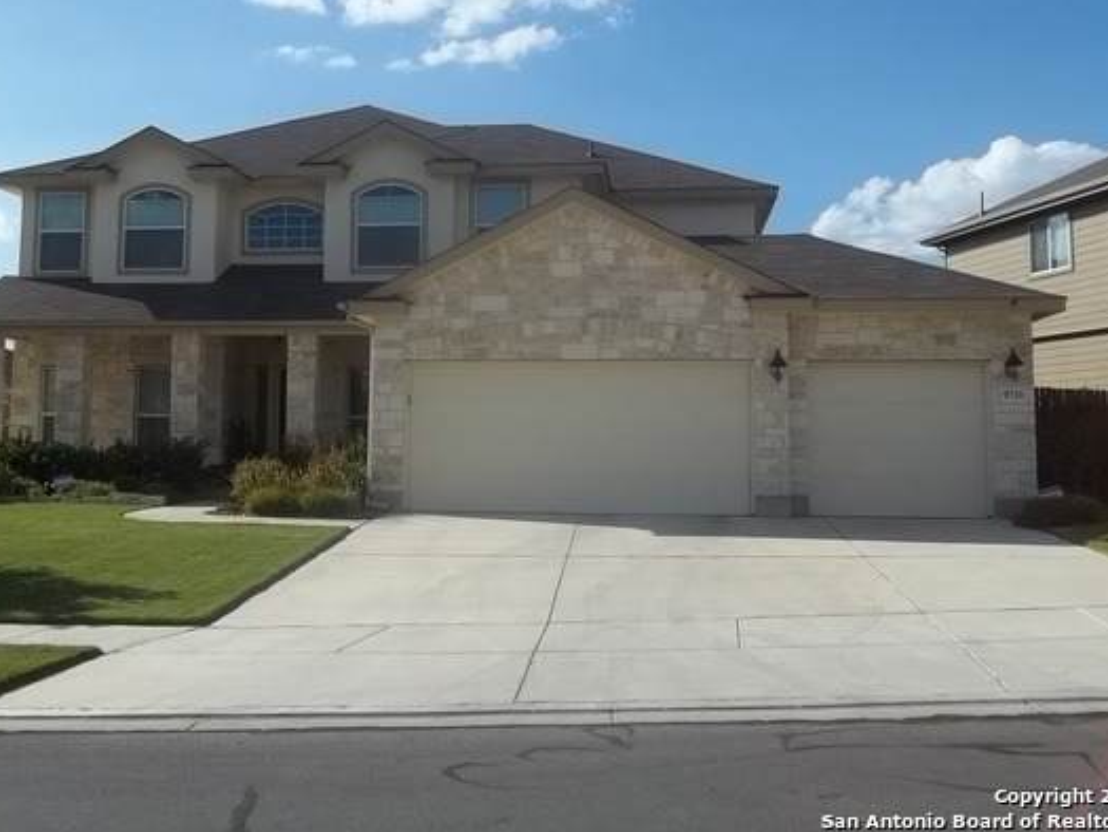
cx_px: 481
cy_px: 327
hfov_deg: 47.7
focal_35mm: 39
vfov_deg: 36.7
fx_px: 1249
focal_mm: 5.7
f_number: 8.8
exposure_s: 1/200
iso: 64
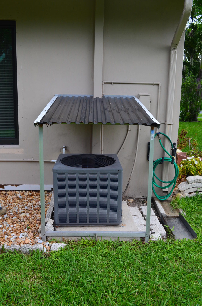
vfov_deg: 57.3
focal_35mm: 33
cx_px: 101
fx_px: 279
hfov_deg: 39.8
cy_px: 153
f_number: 8
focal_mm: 22
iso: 450
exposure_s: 1/60
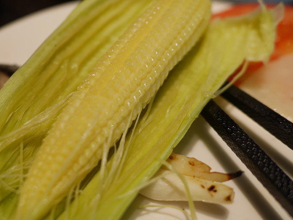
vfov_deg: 32.2
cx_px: 106
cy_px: 102
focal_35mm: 45
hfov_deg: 41.7
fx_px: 381
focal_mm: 15
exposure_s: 1/160
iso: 200
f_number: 2.2
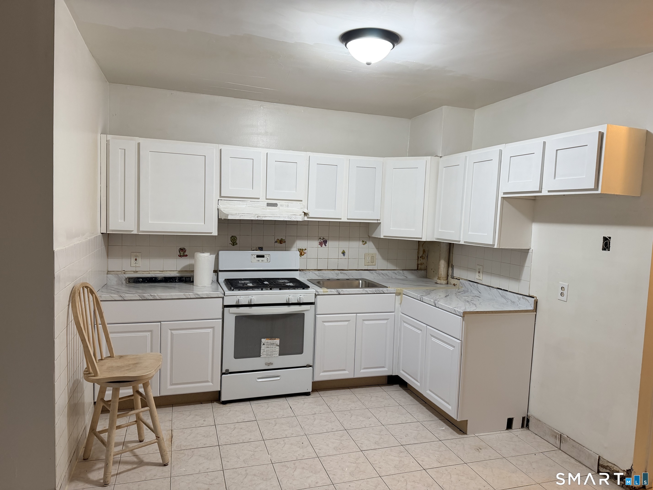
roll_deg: -2.2
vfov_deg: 56.8
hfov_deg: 71.6
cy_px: 245
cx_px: 326
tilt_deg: -4.7
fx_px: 453
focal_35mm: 24
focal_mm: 6.76
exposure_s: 1/60
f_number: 1.78
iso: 160
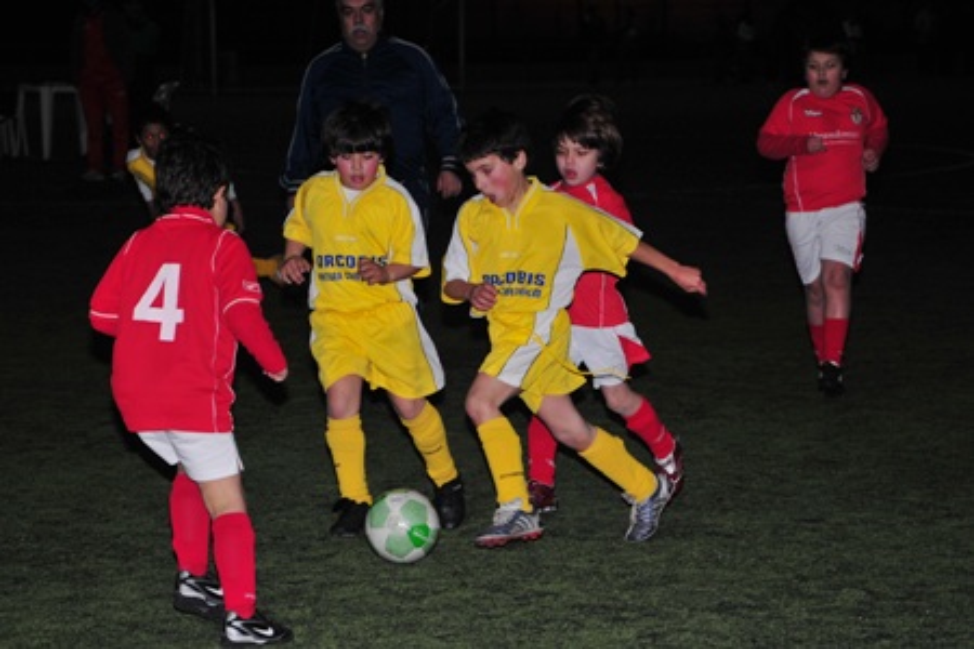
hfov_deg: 16.1
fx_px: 3449
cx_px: 487
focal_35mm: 128
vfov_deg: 10.8
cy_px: 324
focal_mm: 85
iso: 500
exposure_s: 1/200
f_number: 5.6
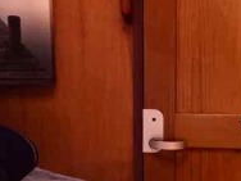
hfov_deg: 16.3
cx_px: 224
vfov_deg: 12.4
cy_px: 73
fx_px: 828
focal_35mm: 119
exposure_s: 1/17
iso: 40
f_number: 1.8
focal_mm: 3.99
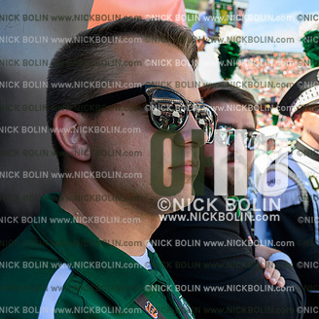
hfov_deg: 45.2
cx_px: 219
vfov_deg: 46.0
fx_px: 375
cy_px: 175
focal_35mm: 36
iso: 100
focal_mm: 24
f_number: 5.6
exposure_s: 1/160
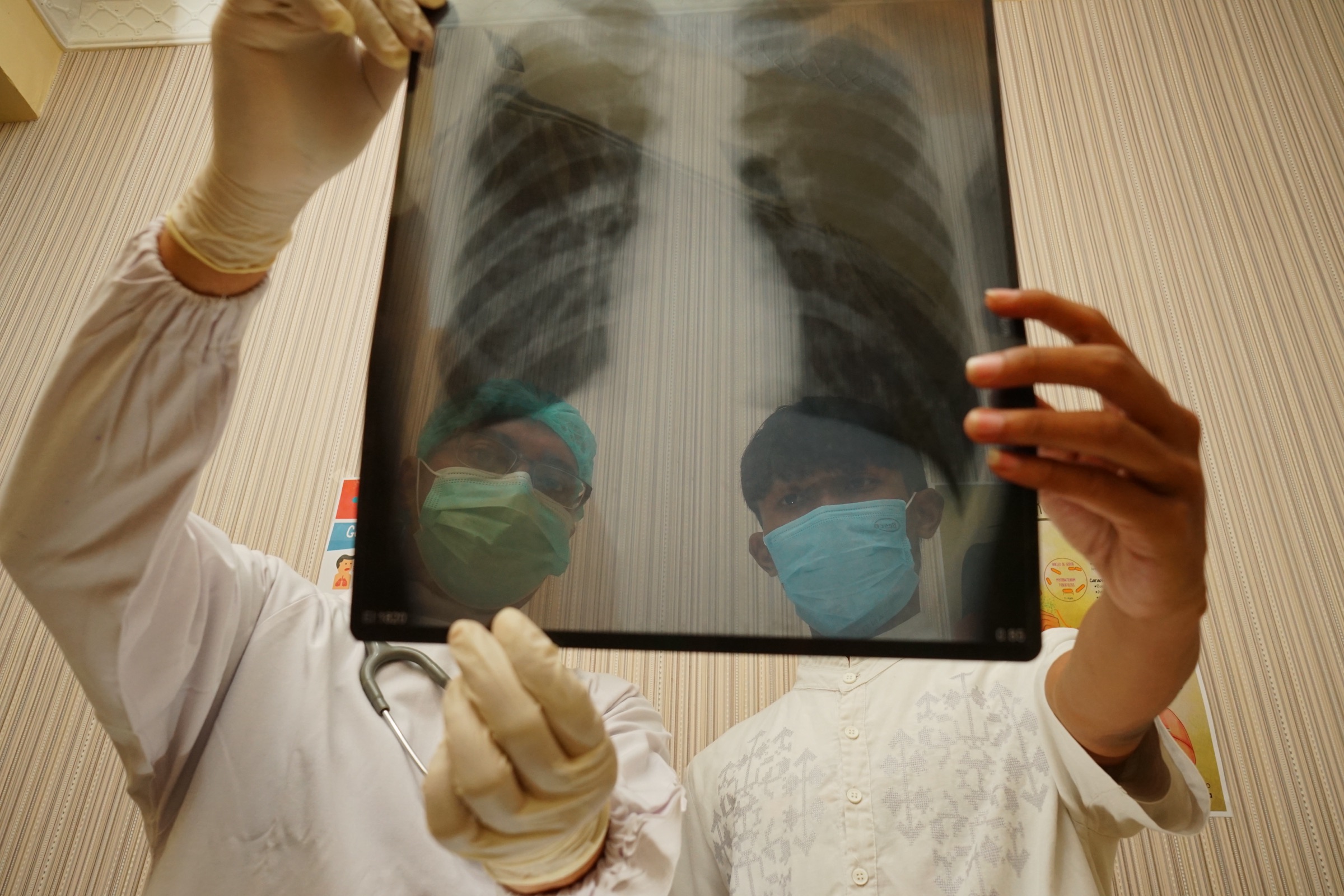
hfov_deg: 65.5
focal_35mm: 28
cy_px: 448
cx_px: 672
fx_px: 1045
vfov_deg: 46.4
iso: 1000
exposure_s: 1/80
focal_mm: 28
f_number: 7.1
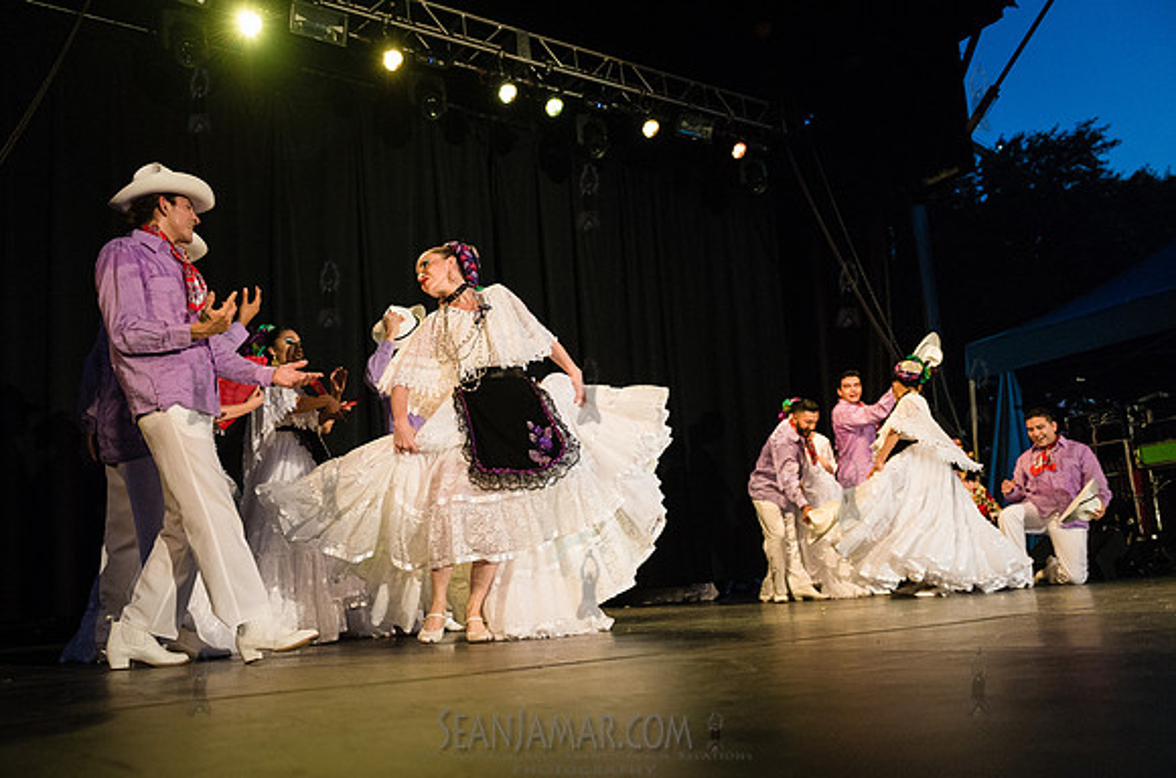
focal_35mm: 29
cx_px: 484
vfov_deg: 44.9
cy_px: 469
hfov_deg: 63.8
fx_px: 937
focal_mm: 24
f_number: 2.8
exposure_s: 1/800
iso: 4000
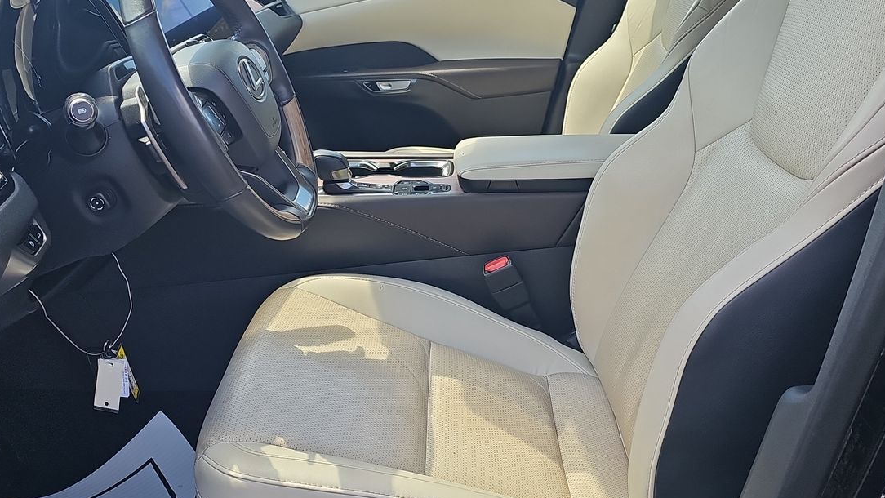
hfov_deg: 54.0
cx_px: 412
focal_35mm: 37
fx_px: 868
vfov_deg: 32.0
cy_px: 216
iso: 59
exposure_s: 1/119
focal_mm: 6.3
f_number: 1.7
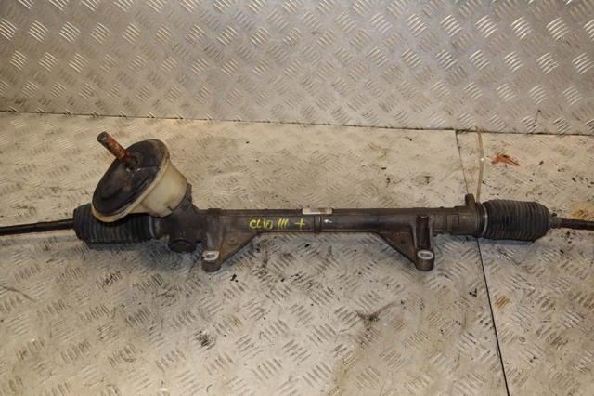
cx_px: 297
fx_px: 544
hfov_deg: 57.2
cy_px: 198
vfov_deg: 39.9
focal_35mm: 33
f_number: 7.1
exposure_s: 1/200
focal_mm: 22
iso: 800
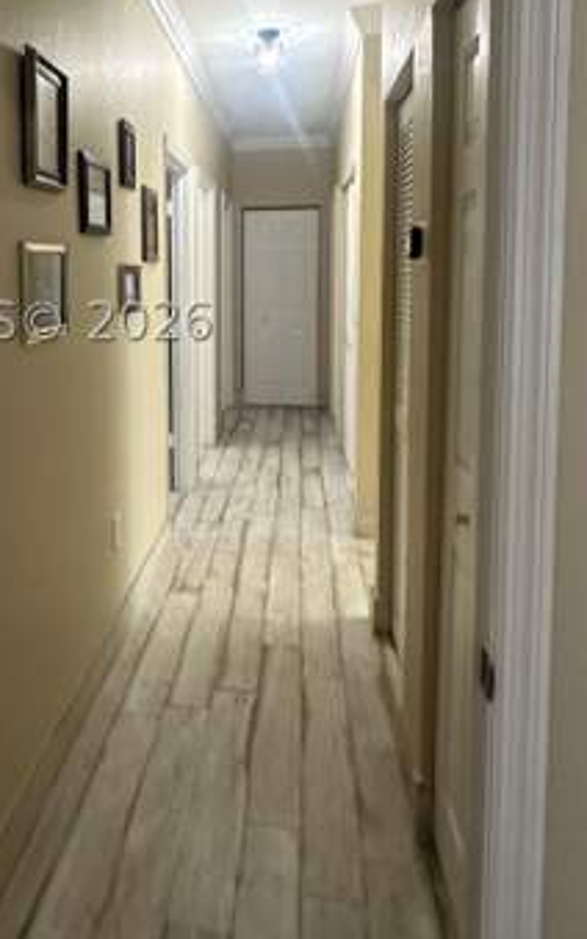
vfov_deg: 64.9
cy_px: 321
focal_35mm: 28
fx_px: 716
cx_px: 147
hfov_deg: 43.1
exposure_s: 1/60
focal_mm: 2.22
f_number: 2.2
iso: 250
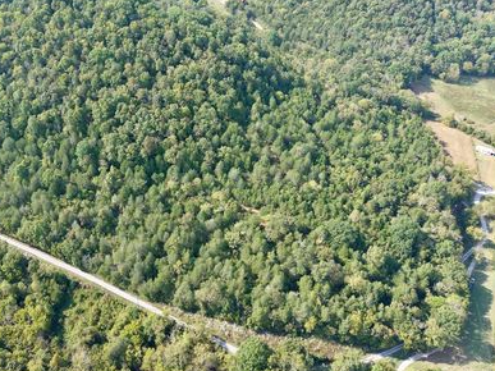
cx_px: 178
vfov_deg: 45.4
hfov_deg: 57.5
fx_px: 443
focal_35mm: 31
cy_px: 176
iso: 100
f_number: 1.8
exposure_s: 1/640
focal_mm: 8.67
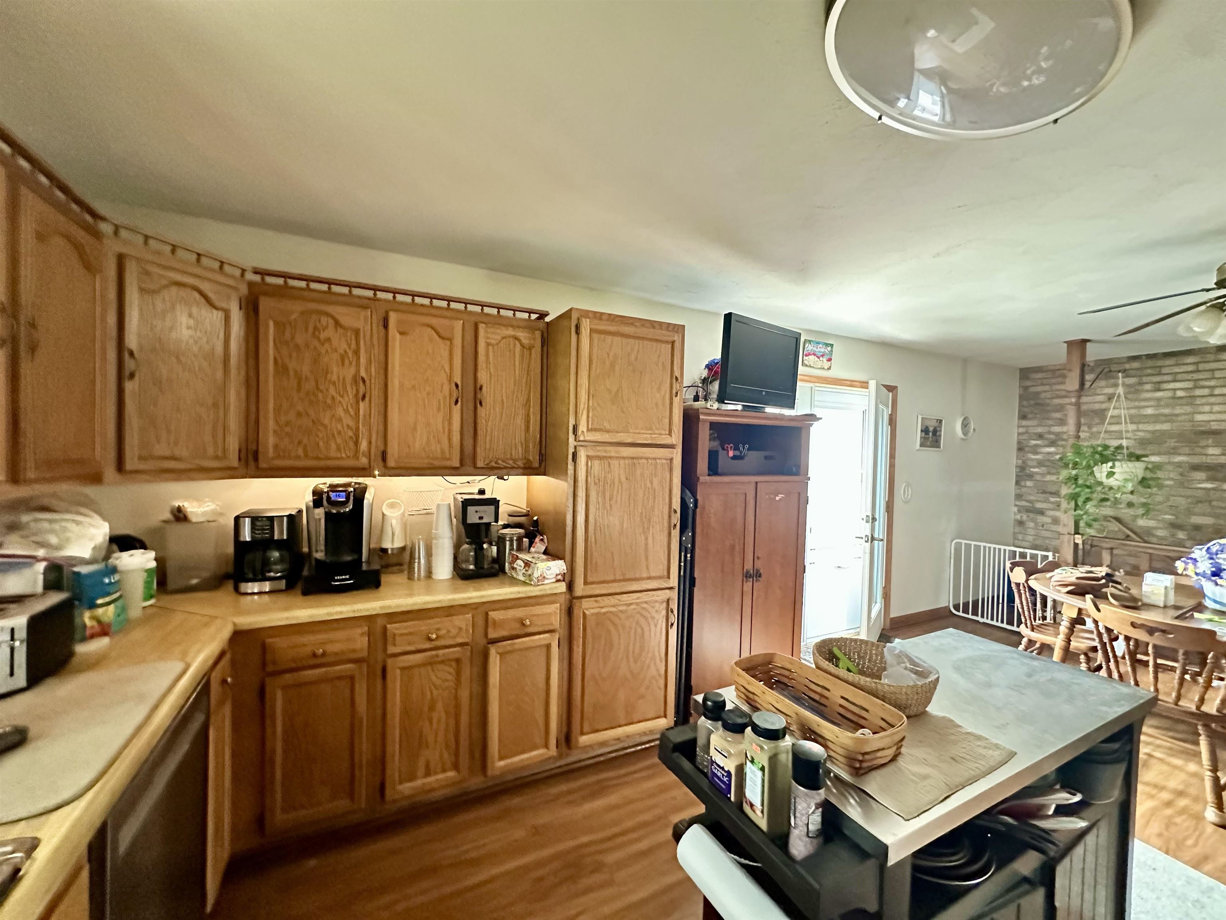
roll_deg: -2.3
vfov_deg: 85.7
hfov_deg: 102.1
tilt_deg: -1.0
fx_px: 496
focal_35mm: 14
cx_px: 613
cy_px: 460
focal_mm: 2.22
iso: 1250
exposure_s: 1/52
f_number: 2.2
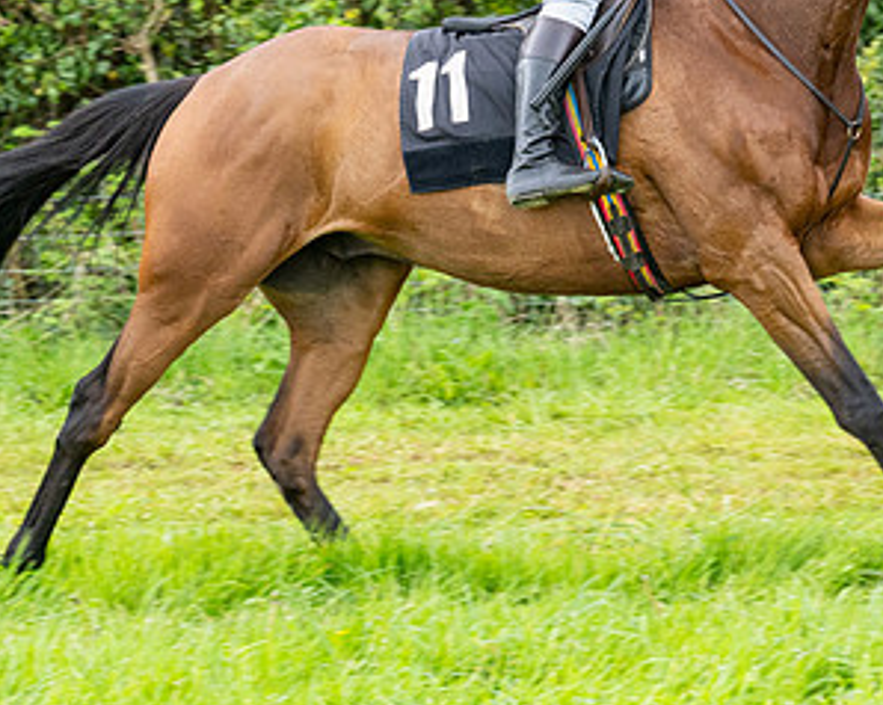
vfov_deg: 7.8
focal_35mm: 197
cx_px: 346
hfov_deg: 9.8
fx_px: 5145
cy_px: 108
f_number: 5
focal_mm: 70
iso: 400
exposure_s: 1/640
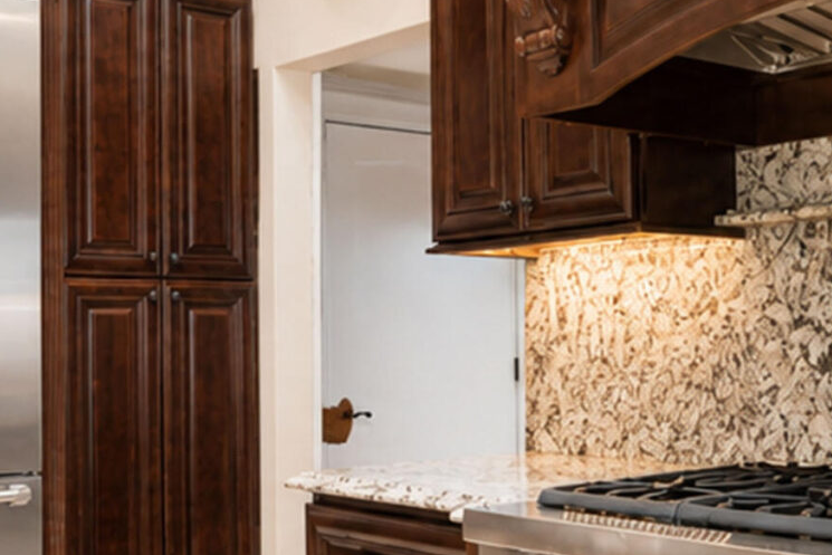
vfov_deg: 24.6
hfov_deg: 35.7
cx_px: 581
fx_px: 1271
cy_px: 322
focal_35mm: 55
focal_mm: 16
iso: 64
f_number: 4
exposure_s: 1/8
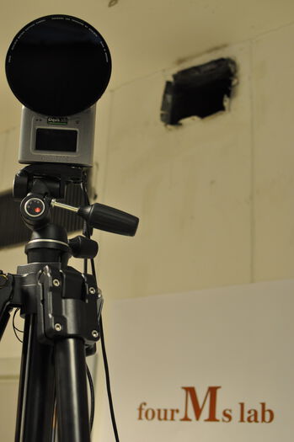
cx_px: 147
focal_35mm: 52
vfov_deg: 37.9
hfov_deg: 25.7
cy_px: 221
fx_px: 644
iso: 800
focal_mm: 35
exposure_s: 1/50
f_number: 3.5
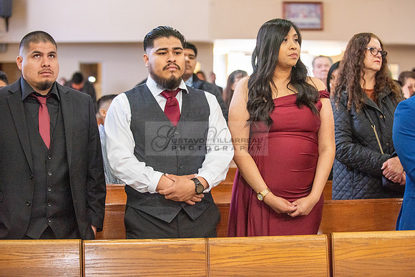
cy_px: 129
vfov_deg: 18.3
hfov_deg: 27.1
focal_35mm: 75
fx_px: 862
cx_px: 222
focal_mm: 70
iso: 2000
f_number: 2.8
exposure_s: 1/160
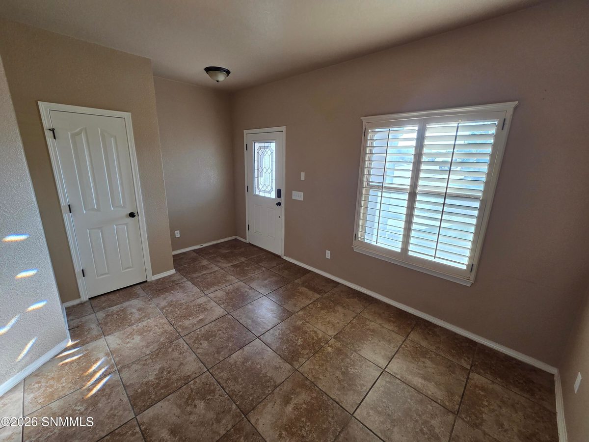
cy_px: 221
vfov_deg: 89.9
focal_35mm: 13
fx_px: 221
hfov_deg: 106.2
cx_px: 294
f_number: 2.2
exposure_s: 1/120
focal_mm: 2.2
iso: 160
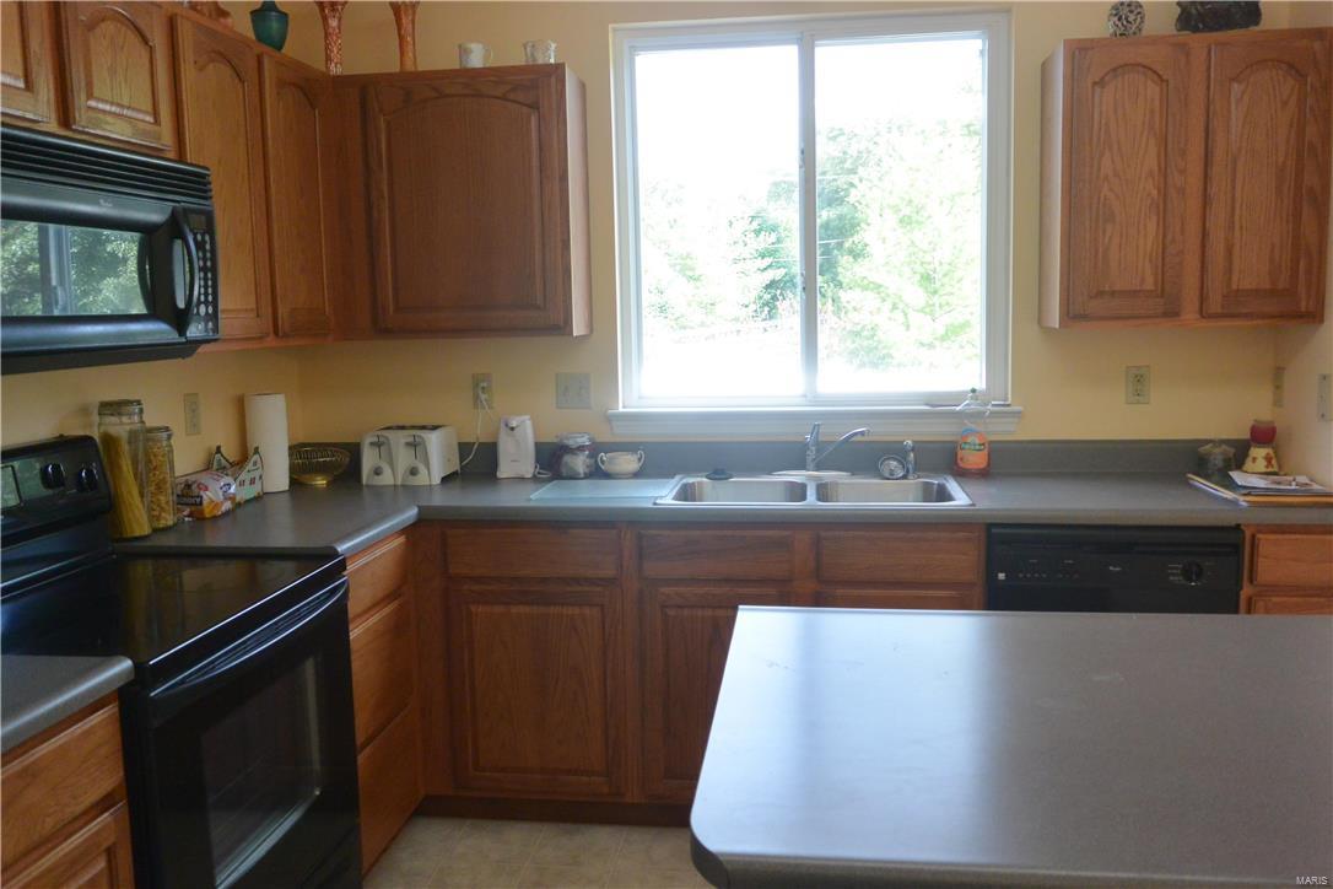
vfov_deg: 43.6
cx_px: 666
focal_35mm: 30
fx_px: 1111
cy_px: 444
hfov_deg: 61.9
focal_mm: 11.4
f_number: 3.5
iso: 400
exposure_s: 1/125
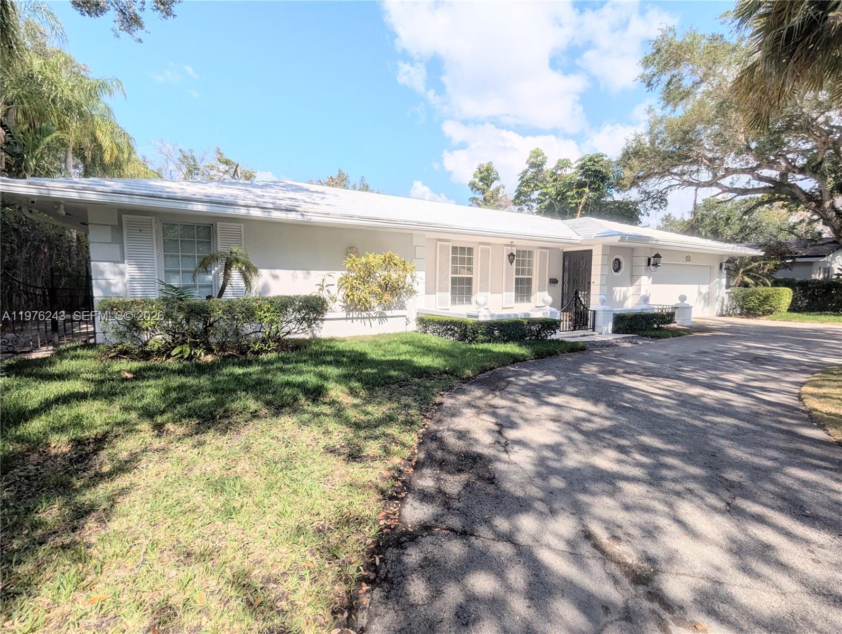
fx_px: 390
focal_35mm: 16
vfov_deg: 78.2
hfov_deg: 94.4
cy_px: 317
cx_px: 421
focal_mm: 2.35
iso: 57
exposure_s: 1/3448
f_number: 2.2
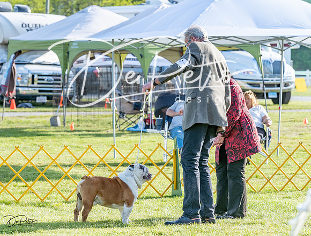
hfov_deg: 10.3
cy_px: 122
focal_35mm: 191
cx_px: 106
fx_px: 1725
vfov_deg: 7.8
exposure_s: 1/1250
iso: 800
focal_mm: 150
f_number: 6.3
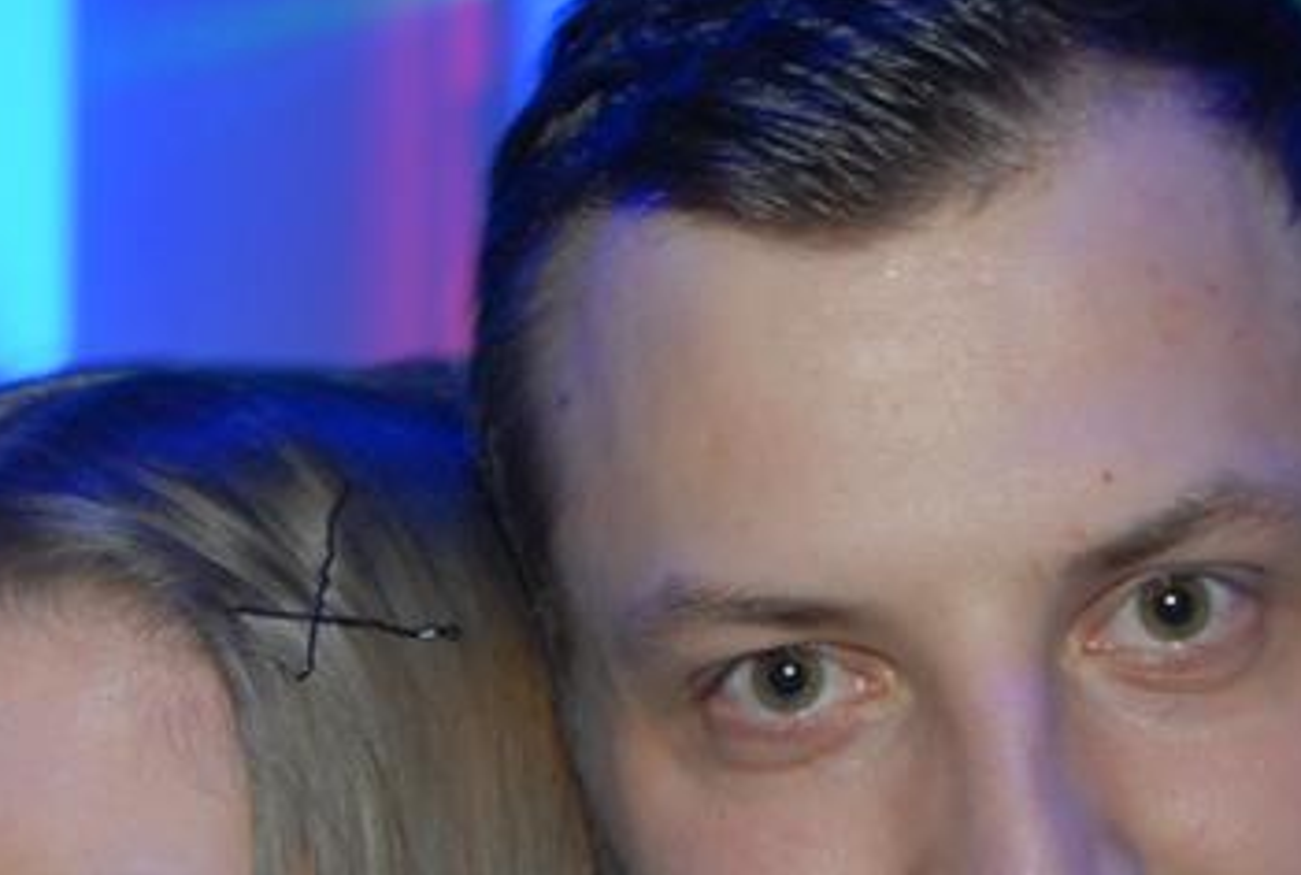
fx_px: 5131
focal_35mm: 142
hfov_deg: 14.4
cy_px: 1057
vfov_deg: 9.6
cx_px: 656
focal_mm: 29
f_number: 5.6
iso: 400
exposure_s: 1/6
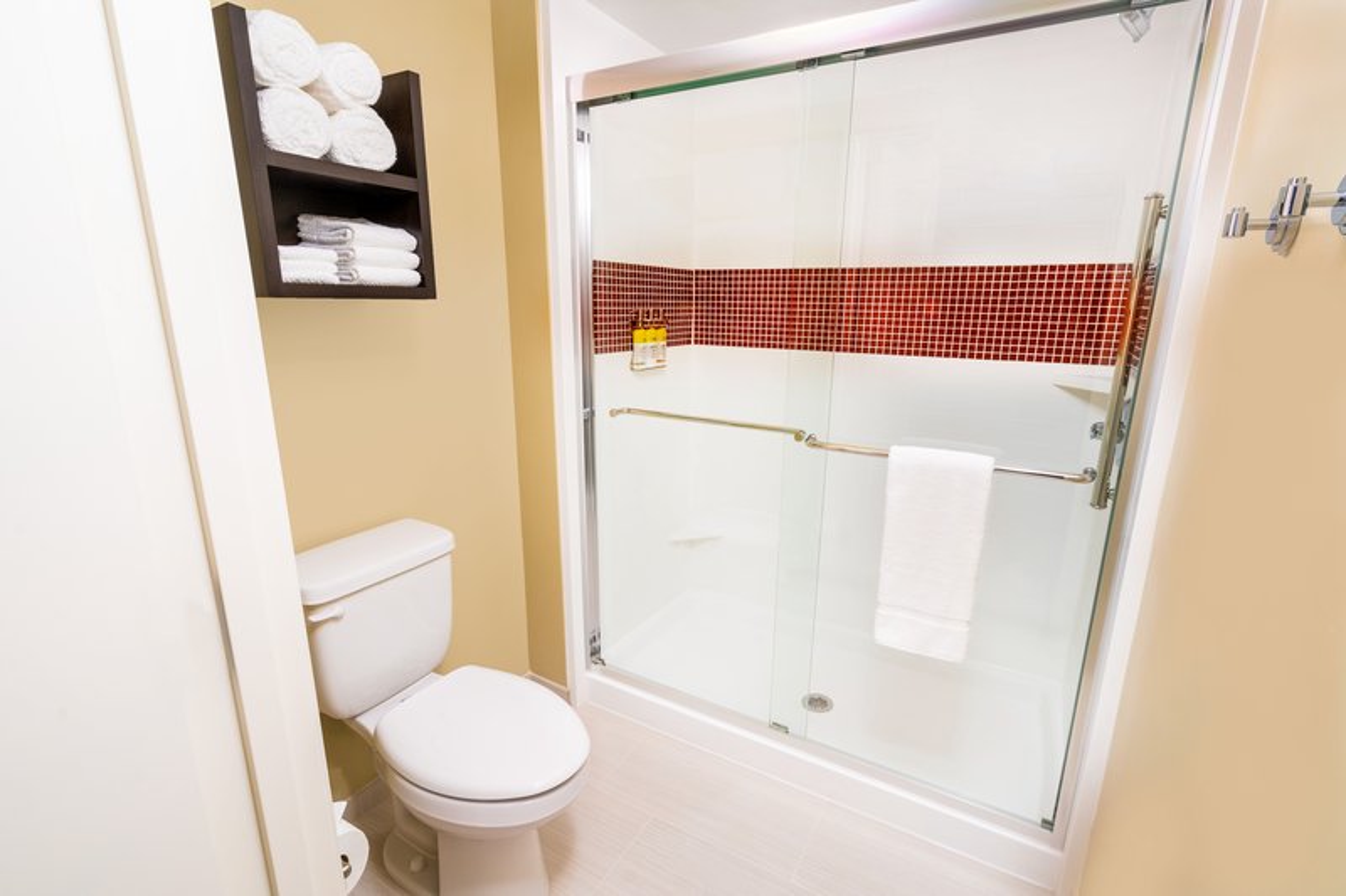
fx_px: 598
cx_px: 673
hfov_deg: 96.7
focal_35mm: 16
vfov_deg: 73.7
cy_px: 448
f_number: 8
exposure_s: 1/160
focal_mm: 16
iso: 400
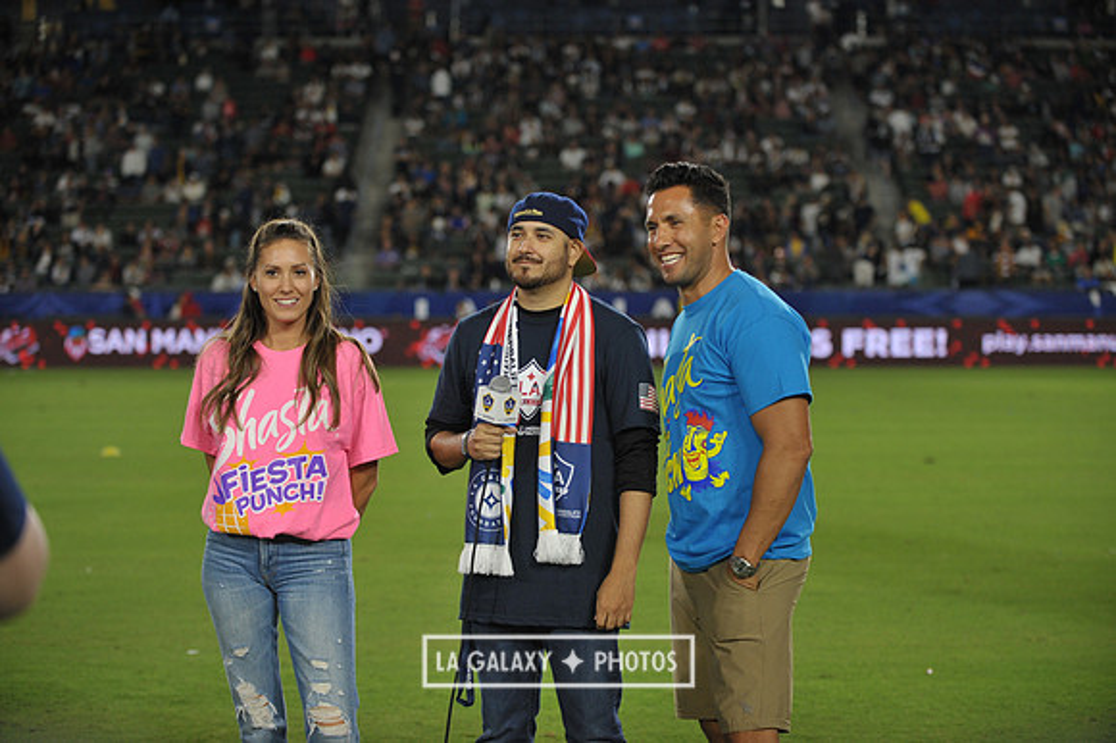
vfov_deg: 16.6
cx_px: 558
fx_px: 2540
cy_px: 372
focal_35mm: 82
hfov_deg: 24.8
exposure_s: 1/1000
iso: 1250
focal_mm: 82
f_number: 2.8
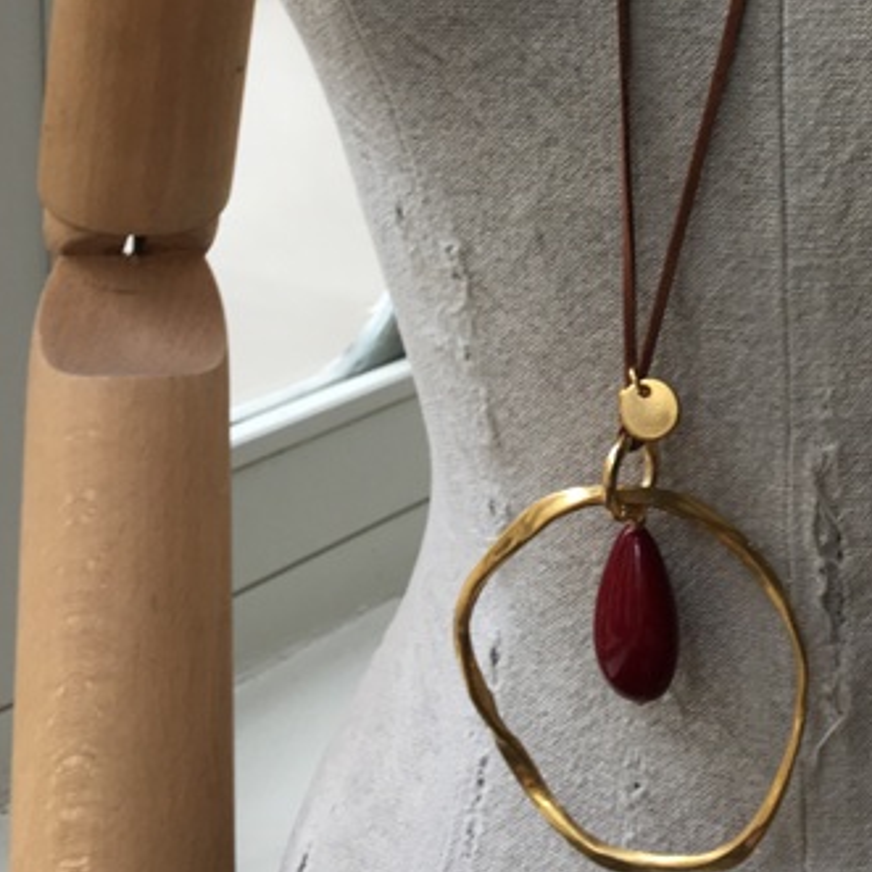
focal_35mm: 62
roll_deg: -0.8
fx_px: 1767
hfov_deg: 27.0
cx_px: 740
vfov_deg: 26.0
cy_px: -45
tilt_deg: -4.3
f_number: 2.2
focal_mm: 4.15
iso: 32
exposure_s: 1/100
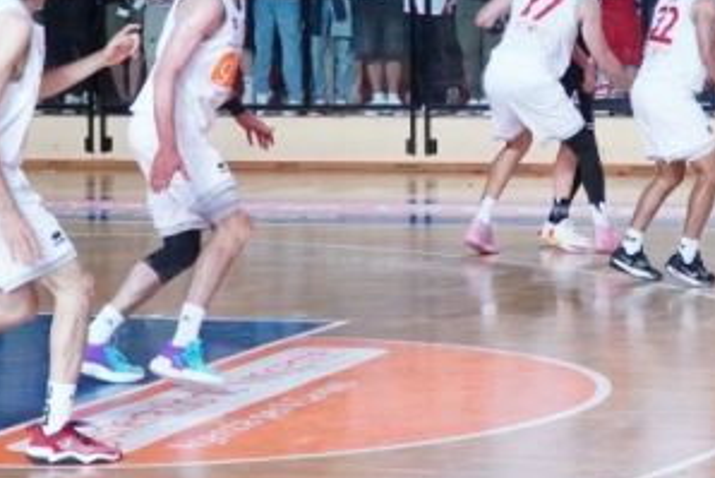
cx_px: 557
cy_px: 53
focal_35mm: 137
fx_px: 2722
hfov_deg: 14.9
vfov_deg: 10.0
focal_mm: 34
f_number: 4
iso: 5000
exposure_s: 1/800
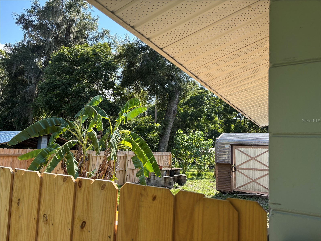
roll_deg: -3.7
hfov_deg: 67.3
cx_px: 160
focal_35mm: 26
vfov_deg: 53.1
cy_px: 120
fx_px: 241
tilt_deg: +5.7
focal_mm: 5.96
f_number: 1.6
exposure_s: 1/722
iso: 50
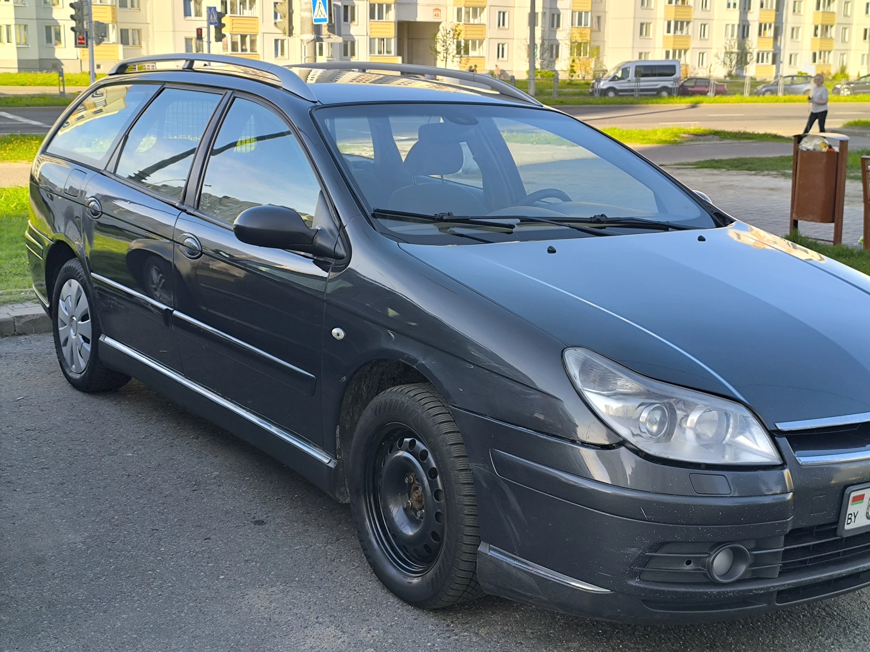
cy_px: 326
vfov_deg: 31.5
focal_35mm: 46
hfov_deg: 41.2
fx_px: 1156
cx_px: 435
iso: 50
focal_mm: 6.14
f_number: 1.65
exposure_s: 1/261
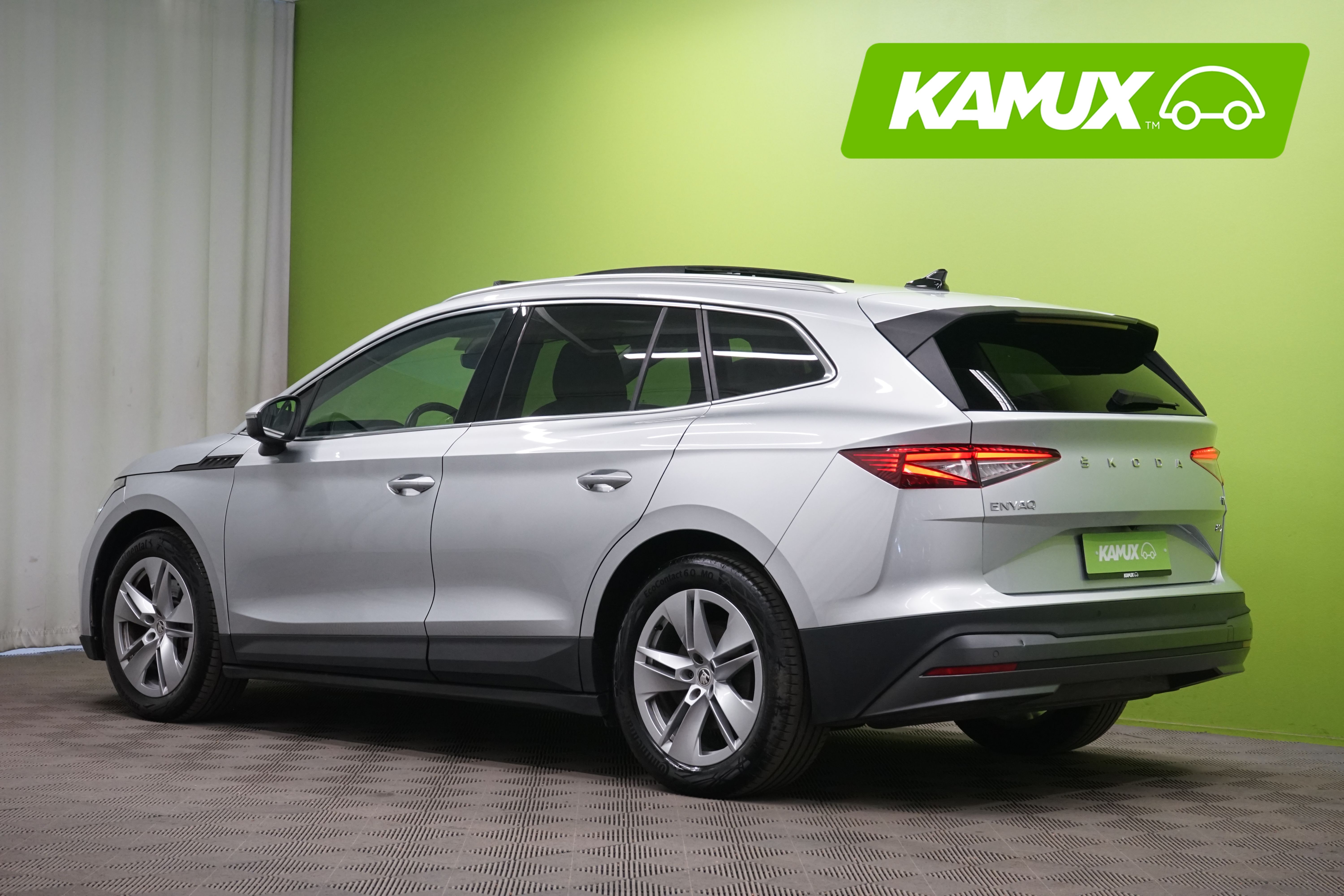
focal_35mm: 65
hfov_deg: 31.0
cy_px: 448
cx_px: 672
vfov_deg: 20.9
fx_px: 2426
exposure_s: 1/25
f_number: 9
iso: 2000
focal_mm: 65
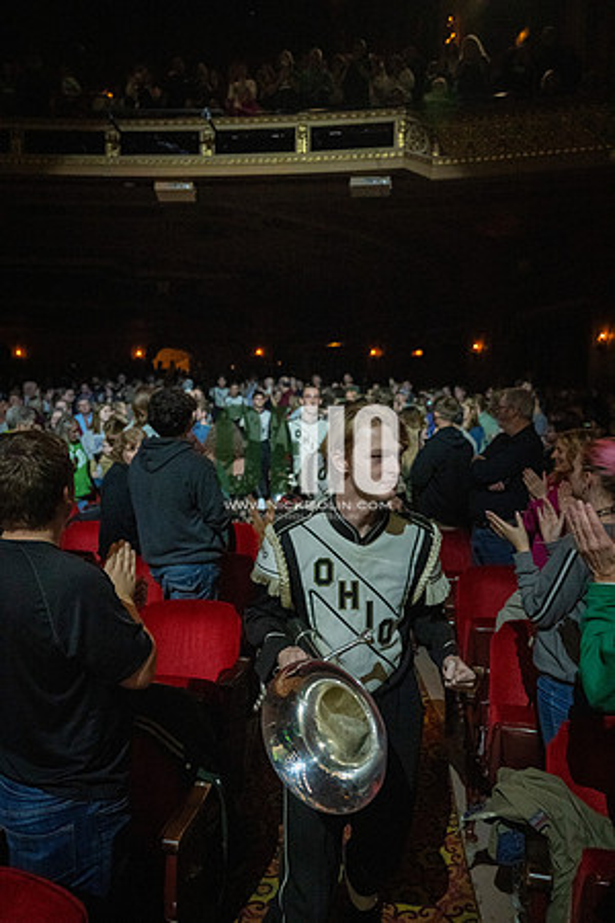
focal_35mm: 25
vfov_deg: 71.5
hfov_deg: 51.3
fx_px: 641
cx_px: 308
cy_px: 462
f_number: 2.8
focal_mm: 25
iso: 12800
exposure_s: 1/500
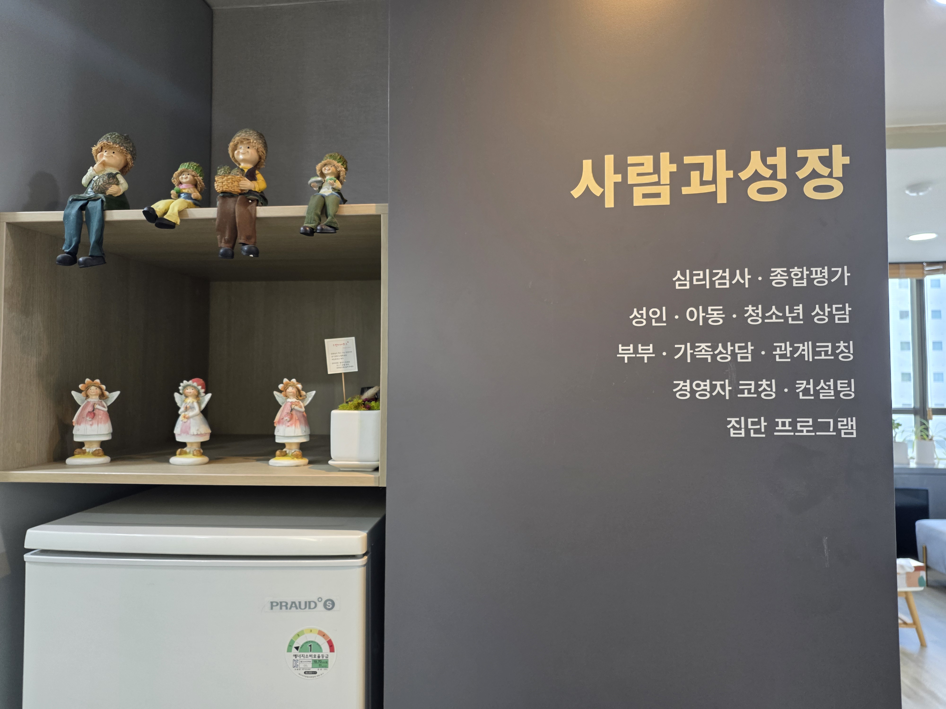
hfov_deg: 73.9
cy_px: 354
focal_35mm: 23
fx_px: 629
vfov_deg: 58.9
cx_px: 473
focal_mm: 6.25
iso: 160
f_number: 1.7
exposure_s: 1/120
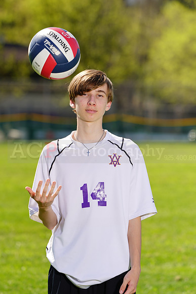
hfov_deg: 4.9
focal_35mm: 279
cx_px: 98
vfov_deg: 7.4
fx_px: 2277
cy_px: 147
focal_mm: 279
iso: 64
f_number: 7.1
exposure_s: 1/200
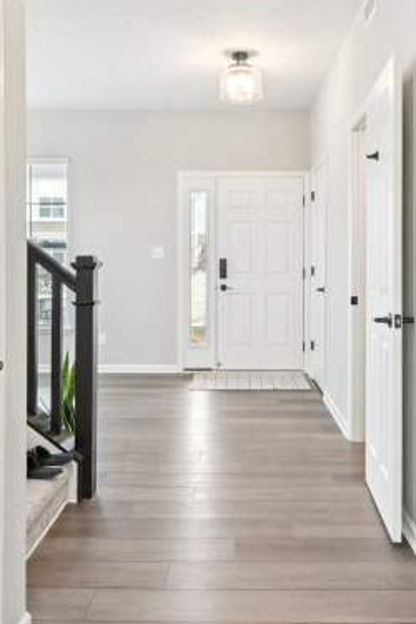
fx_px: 555
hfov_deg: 41.0
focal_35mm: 32
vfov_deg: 58.4
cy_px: 261
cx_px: 240
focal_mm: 16
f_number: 8
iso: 400
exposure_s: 1/15
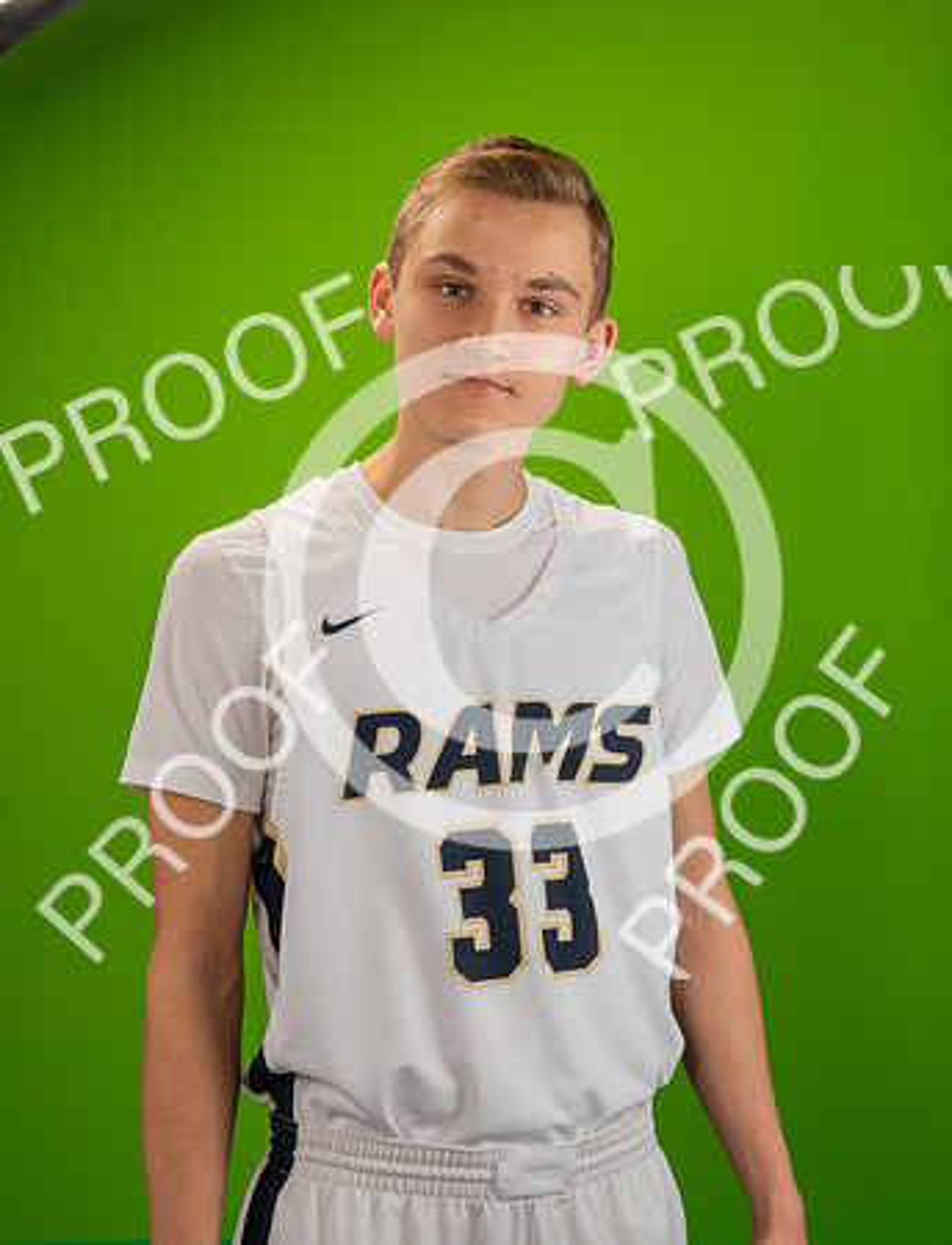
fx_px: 2291
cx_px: 469
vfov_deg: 30.4
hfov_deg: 23.5
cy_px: 594
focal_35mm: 63
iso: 800
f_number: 20
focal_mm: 42
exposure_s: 1/60
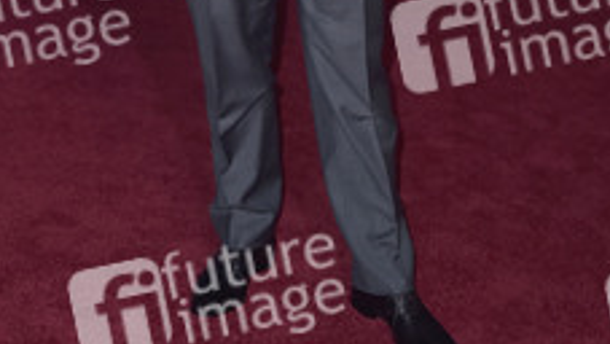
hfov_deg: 25.6
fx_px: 1343
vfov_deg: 14.0
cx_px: 286
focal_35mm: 83
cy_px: -105
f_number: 6.3
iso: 400
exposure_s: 1/250
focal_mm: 45
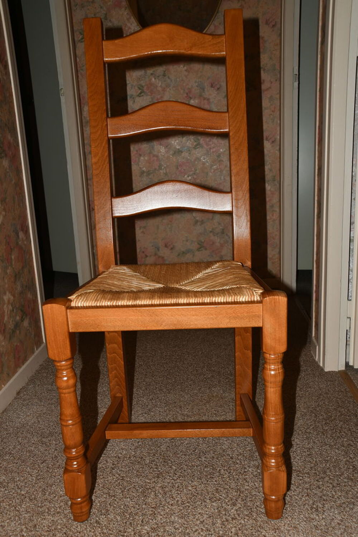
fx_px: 492
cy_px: 268
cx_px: 179
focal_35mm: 33
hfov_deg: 40.0
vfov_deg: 57.2
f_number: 6.3
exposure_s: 1/160
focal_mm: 22
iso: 100
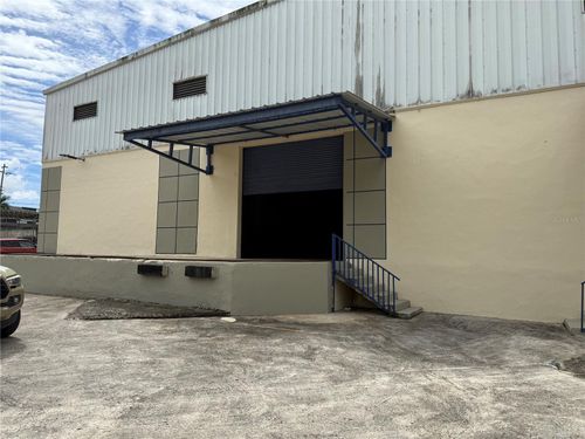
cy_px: 220
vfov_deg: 56.8
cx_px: 292
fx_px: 406
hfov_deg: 71.6
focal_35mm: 24
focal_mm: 6.76
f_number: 1.78
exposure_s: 1/5319
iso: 80
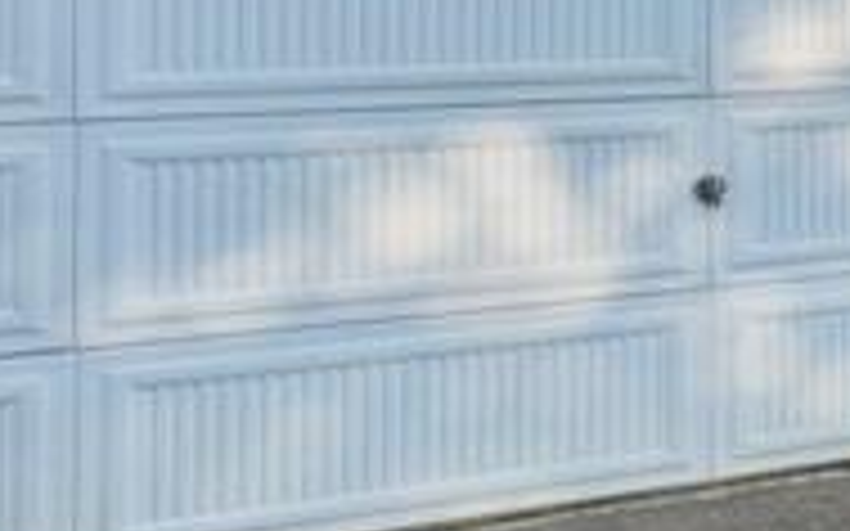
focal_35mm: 83
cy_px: -36
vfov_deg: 15.4
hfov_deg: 14.2
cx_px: 2136
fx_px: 1922
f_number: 8
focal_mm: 10
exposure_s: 1/250
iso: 100
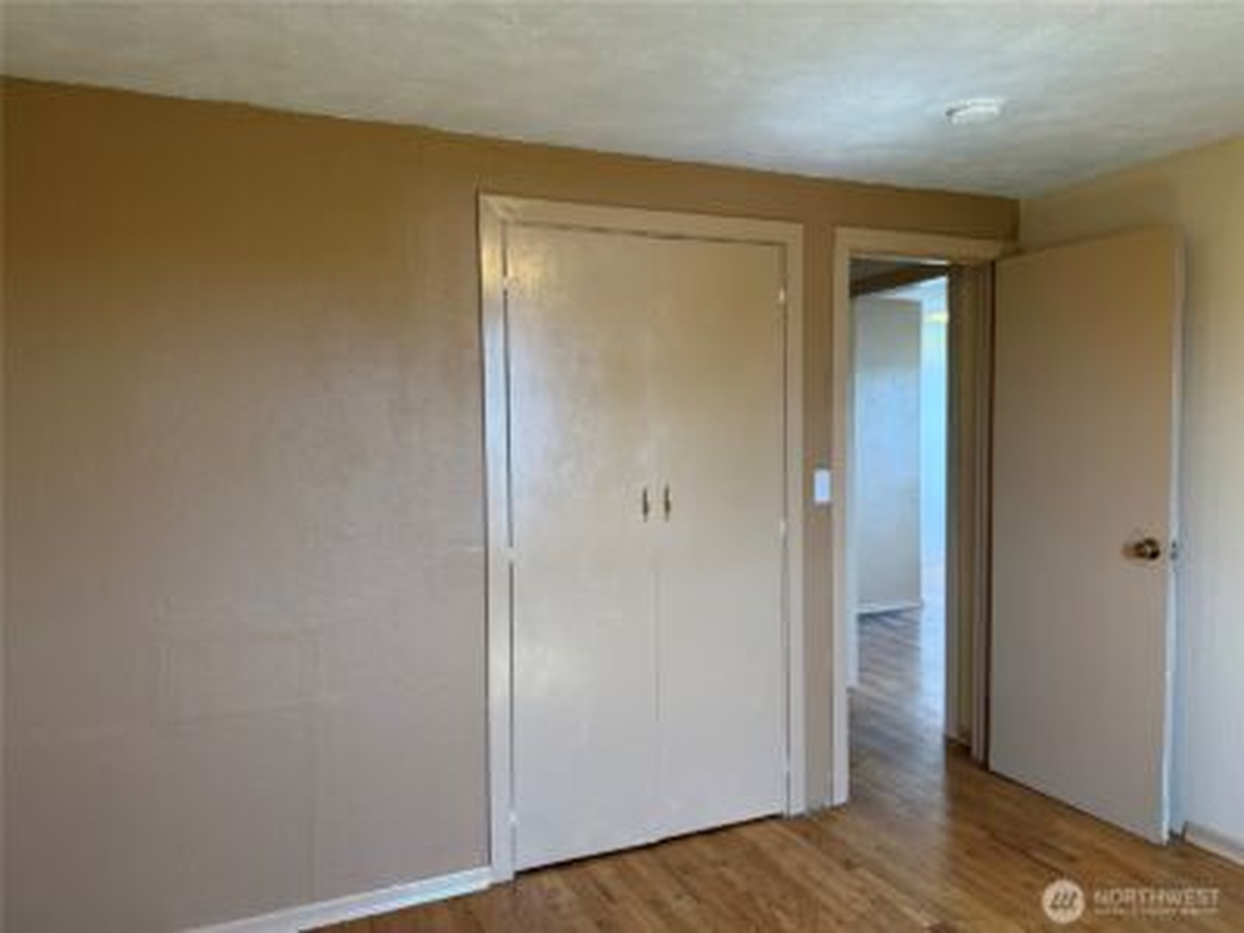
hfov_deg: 71.6
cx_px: 622
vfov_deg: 56.8
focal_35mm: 24
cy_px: 466
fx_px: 862
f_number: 1.78
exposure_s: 1/120
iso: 160
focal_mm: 6.76
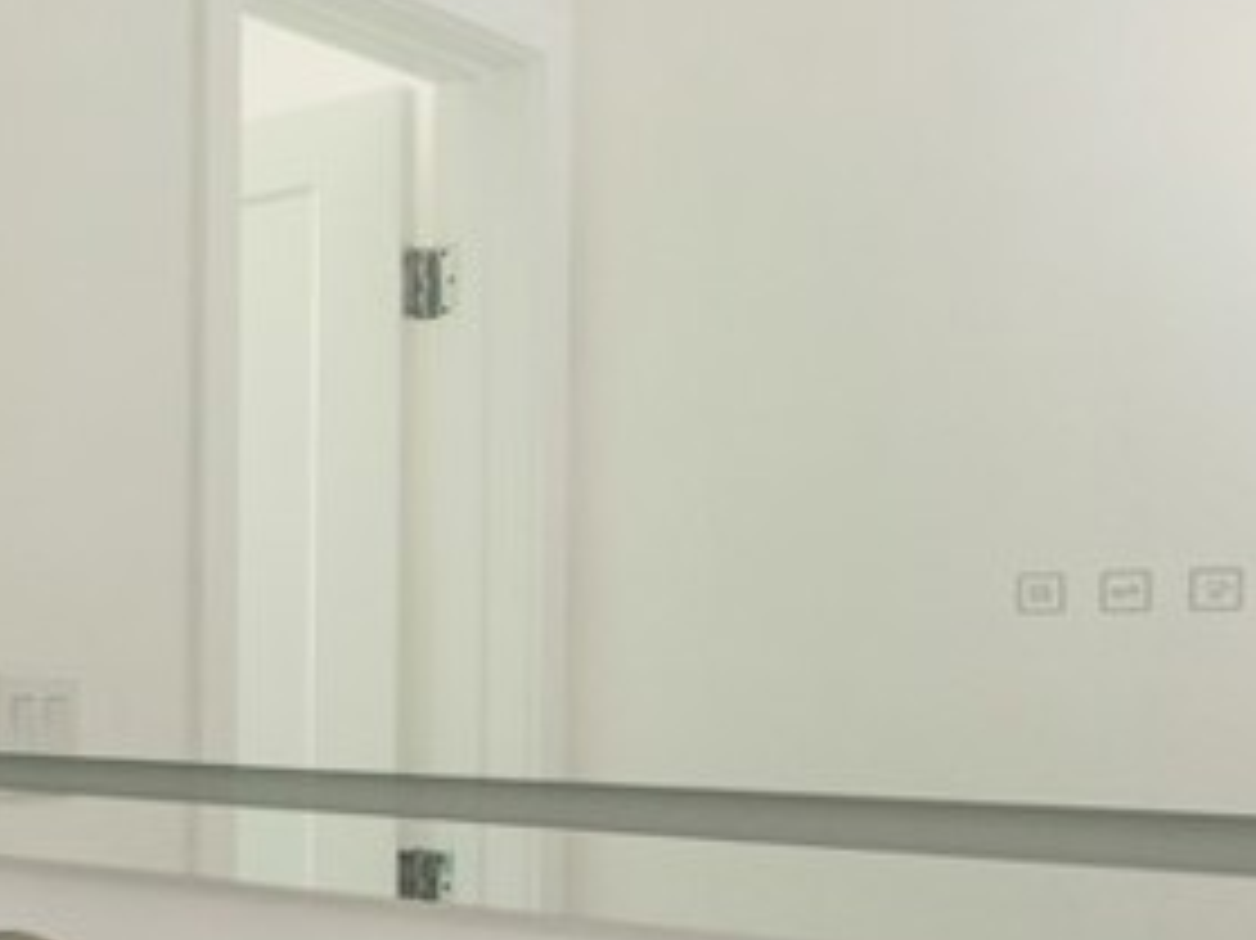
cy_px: 645
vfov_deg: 27.3
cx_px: -347
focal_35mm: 53
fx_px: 1922
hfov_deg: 29.6
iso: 720
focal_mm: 15
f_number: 5
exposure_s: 1/100
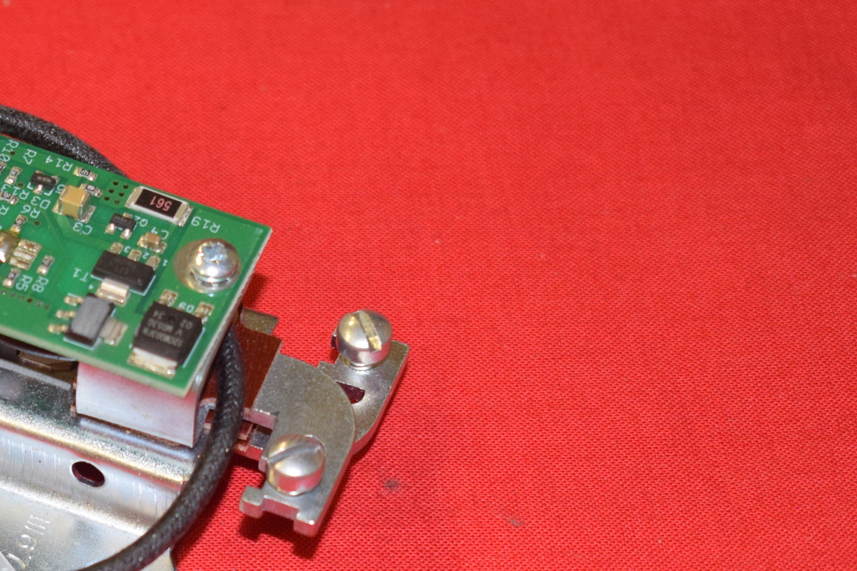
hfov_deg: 15.4
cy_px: 469
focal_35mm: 131
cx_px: 32
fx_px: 3118
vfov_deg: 10.4
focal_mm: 40
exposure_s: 1/60
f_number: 5
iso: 800
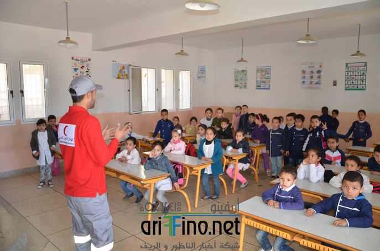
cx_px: 190
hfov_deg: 67.5
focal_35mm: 27
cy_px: 126
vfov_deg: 47.7
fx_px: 284
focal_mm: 18
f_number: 3.5
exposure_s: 1/125
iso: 400
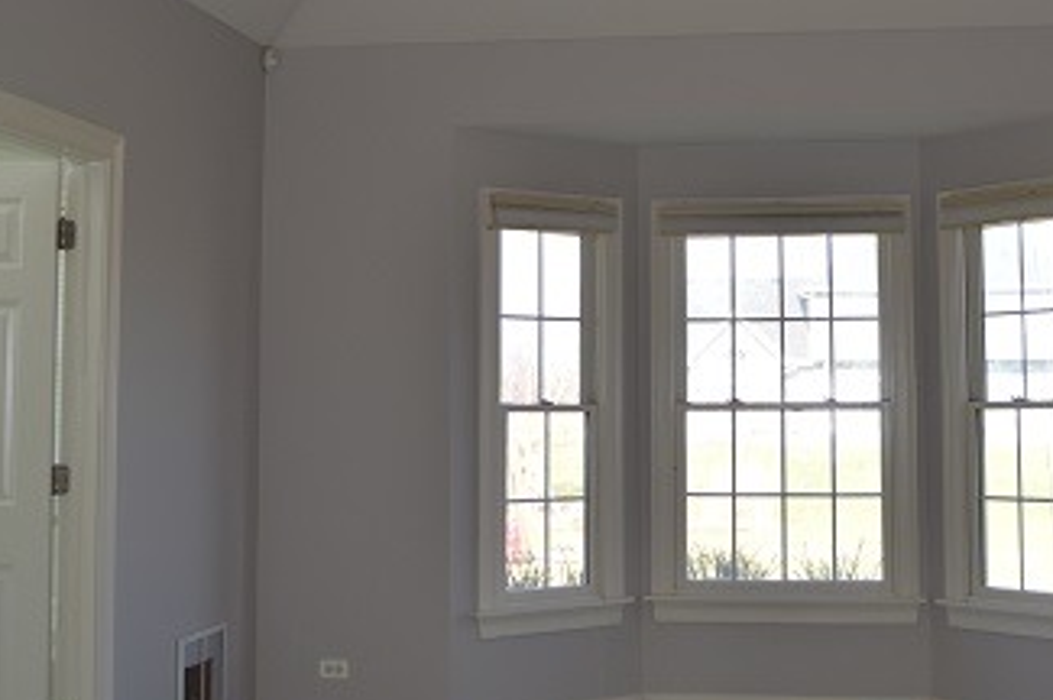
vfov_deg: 26.8
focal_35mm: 50
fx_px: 1461
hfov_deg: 39.4
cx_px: 642
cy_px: 256
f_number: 4
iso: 160
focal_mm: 18
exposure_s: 1/125
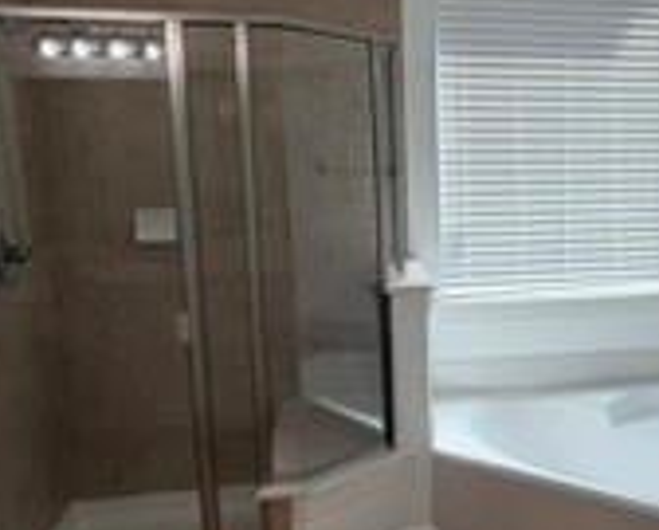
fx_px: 762
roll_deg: +0.1
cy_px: 287
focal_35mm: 39
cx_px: 533
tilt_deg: -9.9
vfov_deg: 38.3
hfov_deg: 44.4
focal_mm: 2.22
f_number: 2.2
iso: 50
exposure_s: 1/120
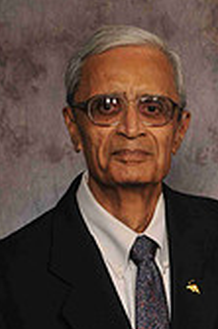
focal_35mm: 177
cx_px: 215
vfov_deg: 11.5
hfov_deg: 7.7
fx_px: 1618
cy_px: 343
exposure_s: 1/200
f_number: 5.6
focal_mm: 44
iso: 200
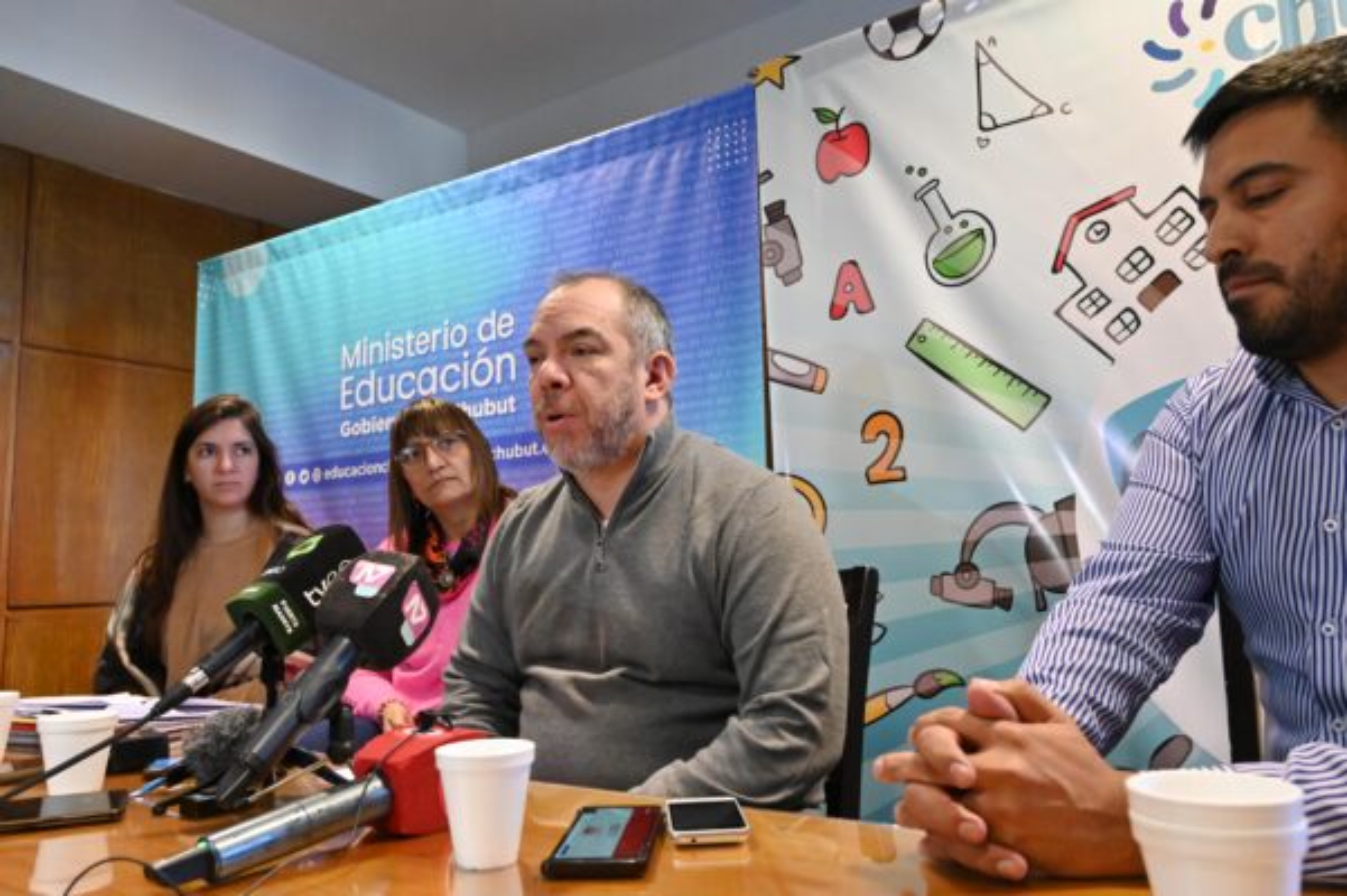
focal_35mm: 27
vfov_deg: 47.9
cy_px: 448
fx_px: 1010
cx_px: 674
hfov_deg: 67.4
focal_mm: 27
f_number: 7.1
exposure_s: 1/200
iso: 6400
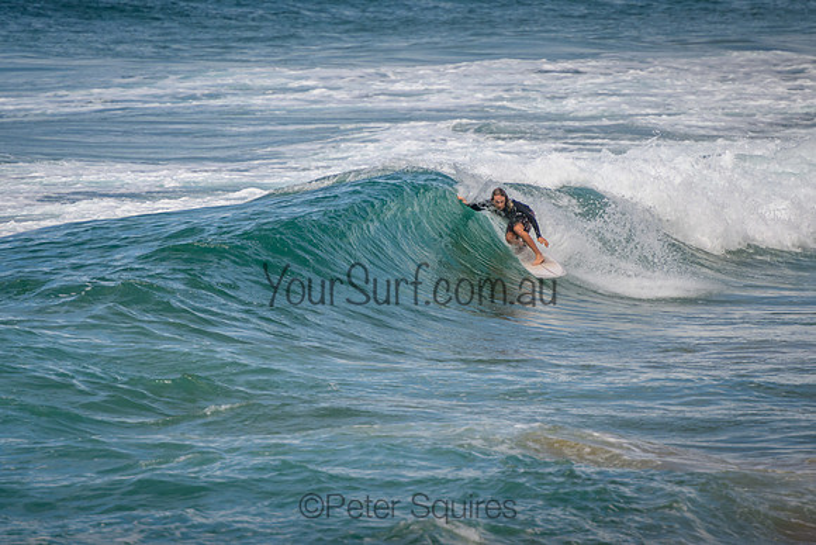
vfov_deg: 2.5
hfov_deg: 3.8
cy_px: 218
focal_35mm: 549
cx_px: 378
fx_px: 12454
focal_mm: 400
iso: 280
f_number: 5.6
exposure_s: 1/2000
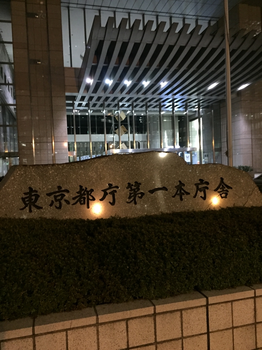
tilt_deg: -1.9
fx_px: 293
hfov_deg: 48.2
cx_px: 131
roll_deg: +1.8
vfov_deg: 61.7
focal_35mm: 29
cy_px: 175
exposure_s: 1/15
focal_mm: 4.15
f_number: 2.2
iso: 500
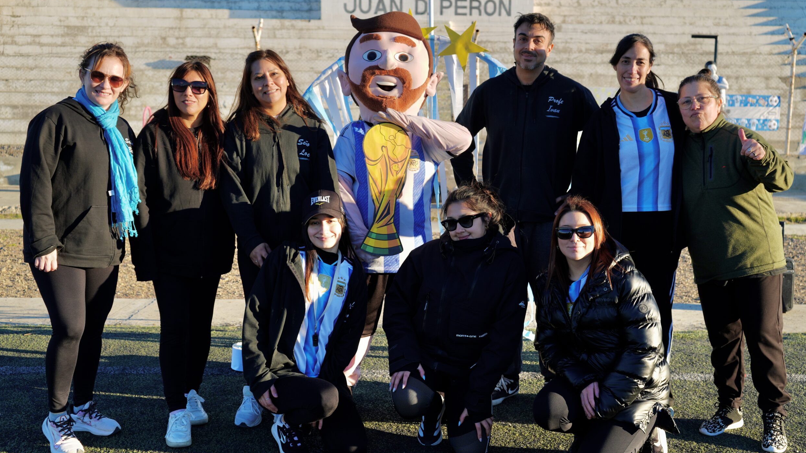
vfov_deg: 30.4
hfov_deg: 51.6
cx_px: 405
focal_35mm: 39
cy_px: 243
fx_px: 833
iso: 80
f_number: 4.5
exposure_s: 1/400
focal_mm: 36
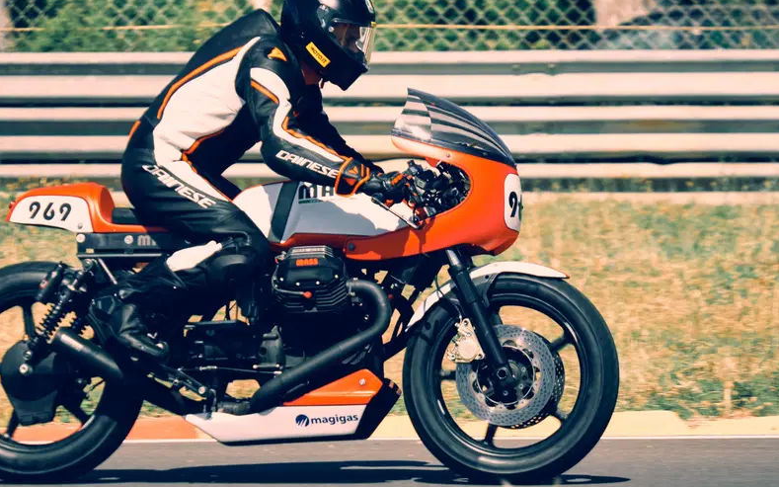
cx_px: 370
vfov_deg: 2.8
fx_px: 9871
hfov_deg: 4.5
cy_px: 322
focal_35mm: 465
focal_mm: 200
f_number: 5.6
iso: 200
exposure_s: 1/1000
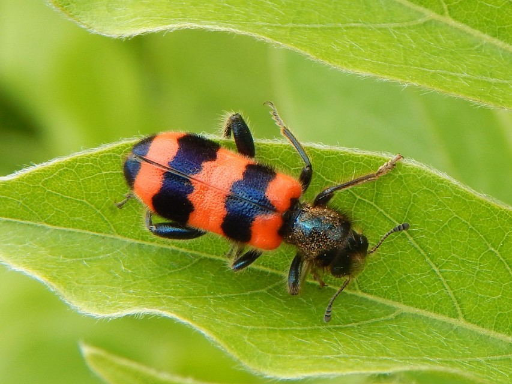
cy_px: 192
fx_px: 1021
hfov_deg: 28.2
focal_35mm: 69
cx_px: 256
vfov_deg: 21.3
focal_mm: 12.3
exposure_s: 1/250
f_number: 4.1
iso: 125
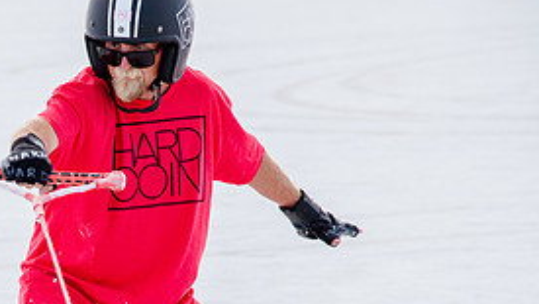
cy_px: 308
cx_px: -22
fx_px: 3789
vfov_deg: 4.6
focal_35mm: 265
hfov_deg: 8.1
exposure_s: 1/400
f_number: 5.6
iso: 400
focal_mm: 120
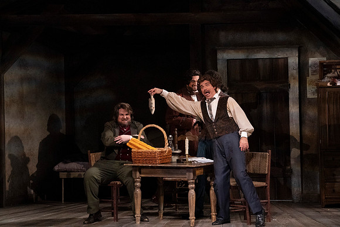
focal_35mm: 186
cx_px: 170
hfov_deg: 11.1
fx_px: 1757
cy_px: 114
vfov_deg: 7.4
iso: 16000
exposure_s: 1/320
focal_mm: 186
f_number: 13
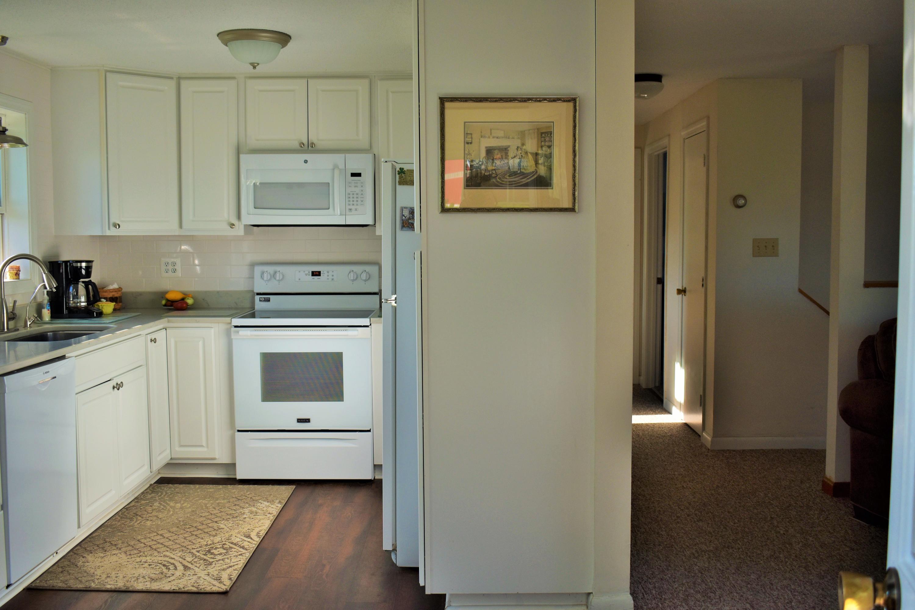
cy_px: 305
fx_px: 915
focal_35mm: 36
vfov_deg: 36.9
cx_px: 458
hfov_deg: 53.1
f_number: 3.8
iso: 200
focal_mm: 24
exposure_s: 1/320
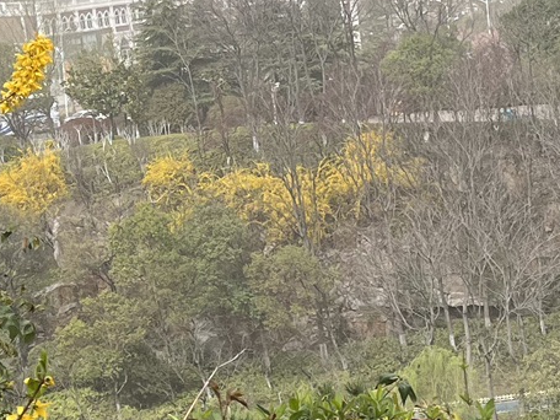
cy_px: 284
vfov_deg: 13.0
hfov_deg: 16.7
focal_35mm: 114
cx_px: 640
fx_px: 1844
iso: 50
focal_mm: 5.1
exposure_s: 1/2410
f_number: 1.6
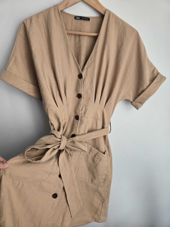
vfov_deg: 73.9
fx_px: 151
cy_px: 114
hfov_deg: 58.9
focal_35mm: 23
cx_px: 85
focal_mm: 5.4
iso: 320
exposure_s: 1/120
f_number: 1.8
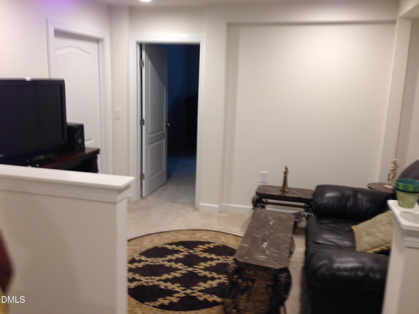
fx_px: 399
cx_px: 210
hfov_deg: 55.4
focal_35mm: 33
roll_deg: -0.4
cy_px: 157
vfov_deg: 42.9
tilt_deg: -8.2
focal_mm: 4.12
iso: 80
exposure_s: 1/20
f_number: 2.4
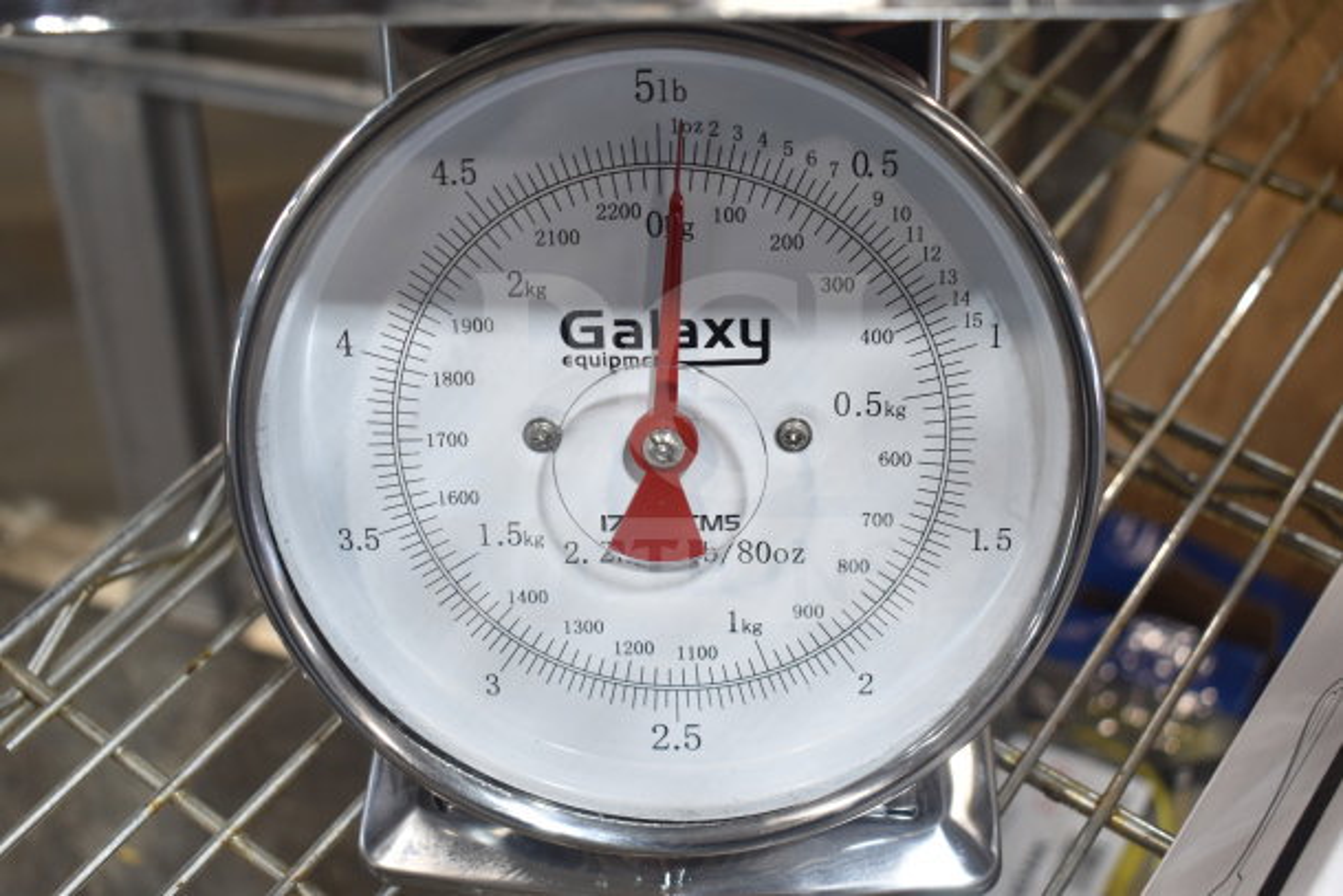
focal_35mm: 44
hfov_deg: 45.0
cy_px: 448
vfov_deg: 30.9
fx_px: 1623
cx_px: 672
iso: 320
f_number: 4.2
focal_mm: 29
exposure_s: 1/50
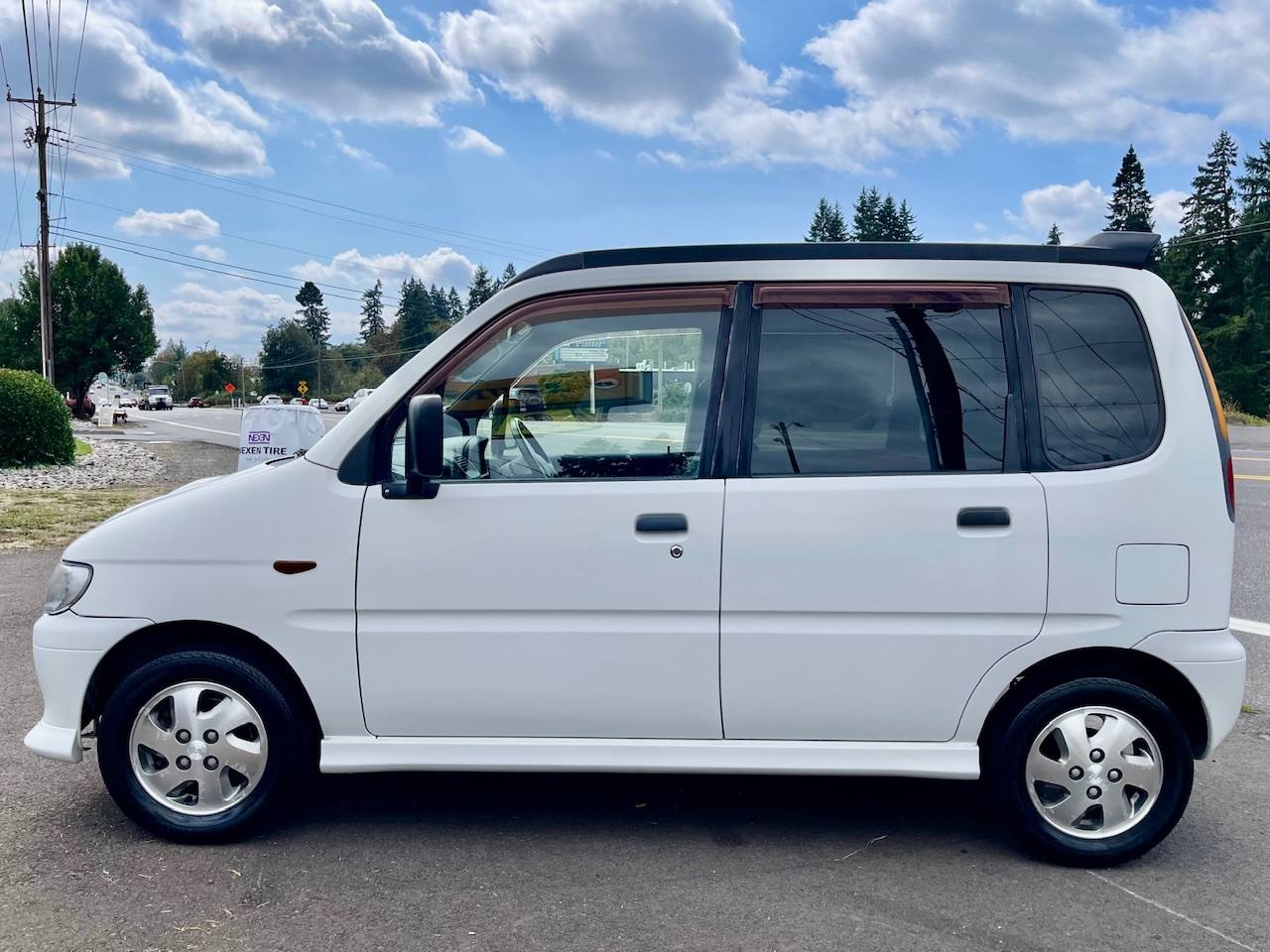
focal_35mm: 25
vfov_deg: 54.9
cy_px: 476
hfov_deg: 69.4
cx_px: 635
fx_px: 917
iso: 32
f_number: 1.6
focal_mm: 5.1
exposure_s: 1/5376
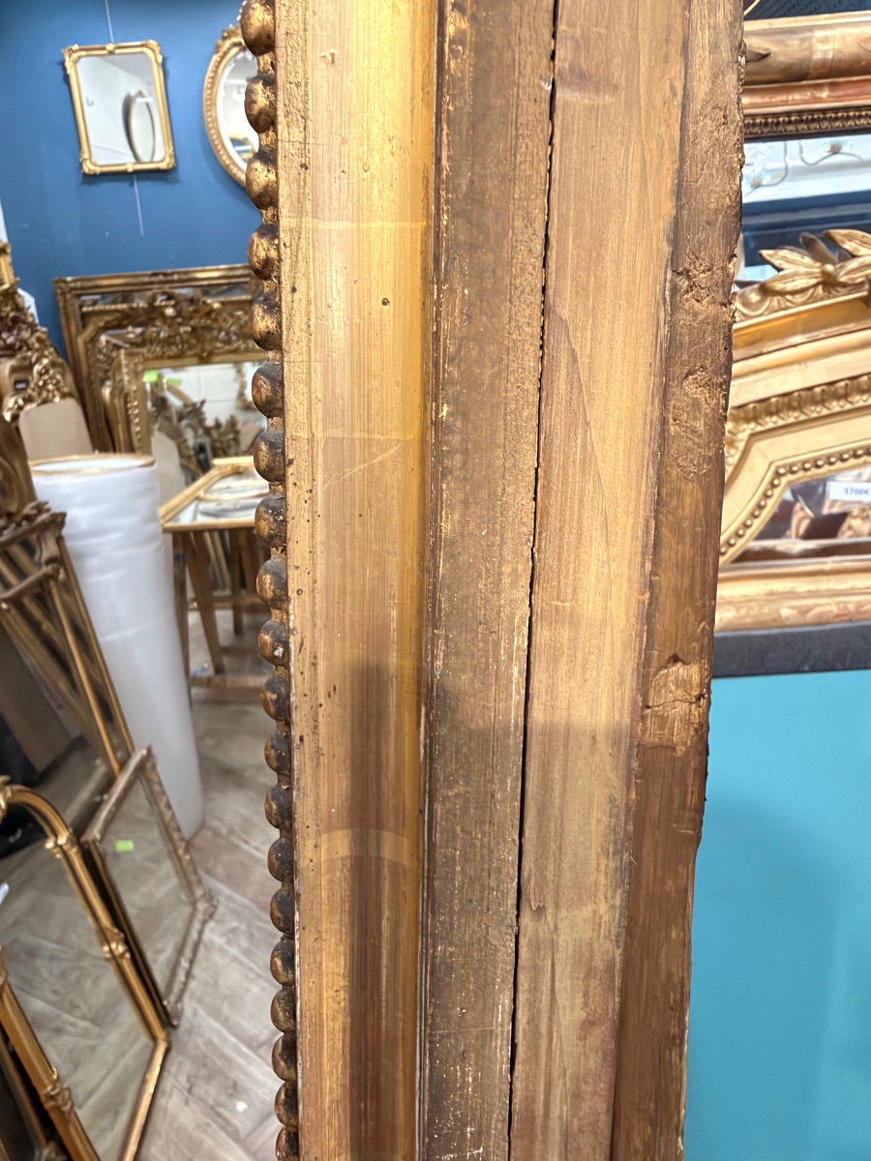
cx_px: 436
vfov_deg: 69.4
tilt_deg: -12.8
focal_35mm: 25
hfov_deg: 54.9
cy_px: 580
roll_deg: +4.1
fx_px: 839
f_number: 2.2
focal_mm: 2.22
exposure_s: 1/50
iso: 200
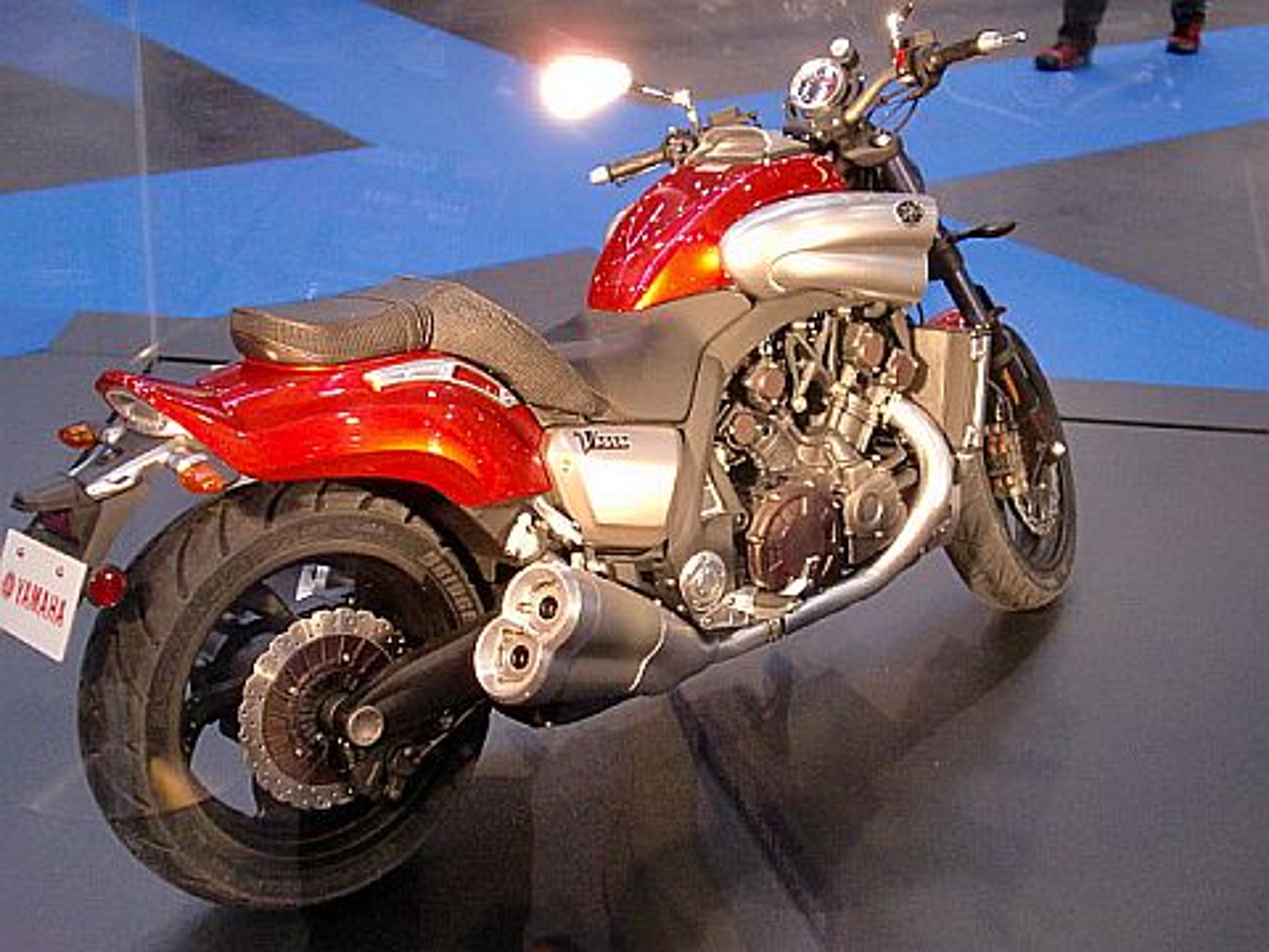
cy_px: 476
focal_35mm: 48
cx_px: 634
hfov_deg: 39.7
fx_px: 1760
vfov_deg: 30.3
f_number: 3.4
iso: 320
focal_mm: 7.91
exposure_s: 1/60
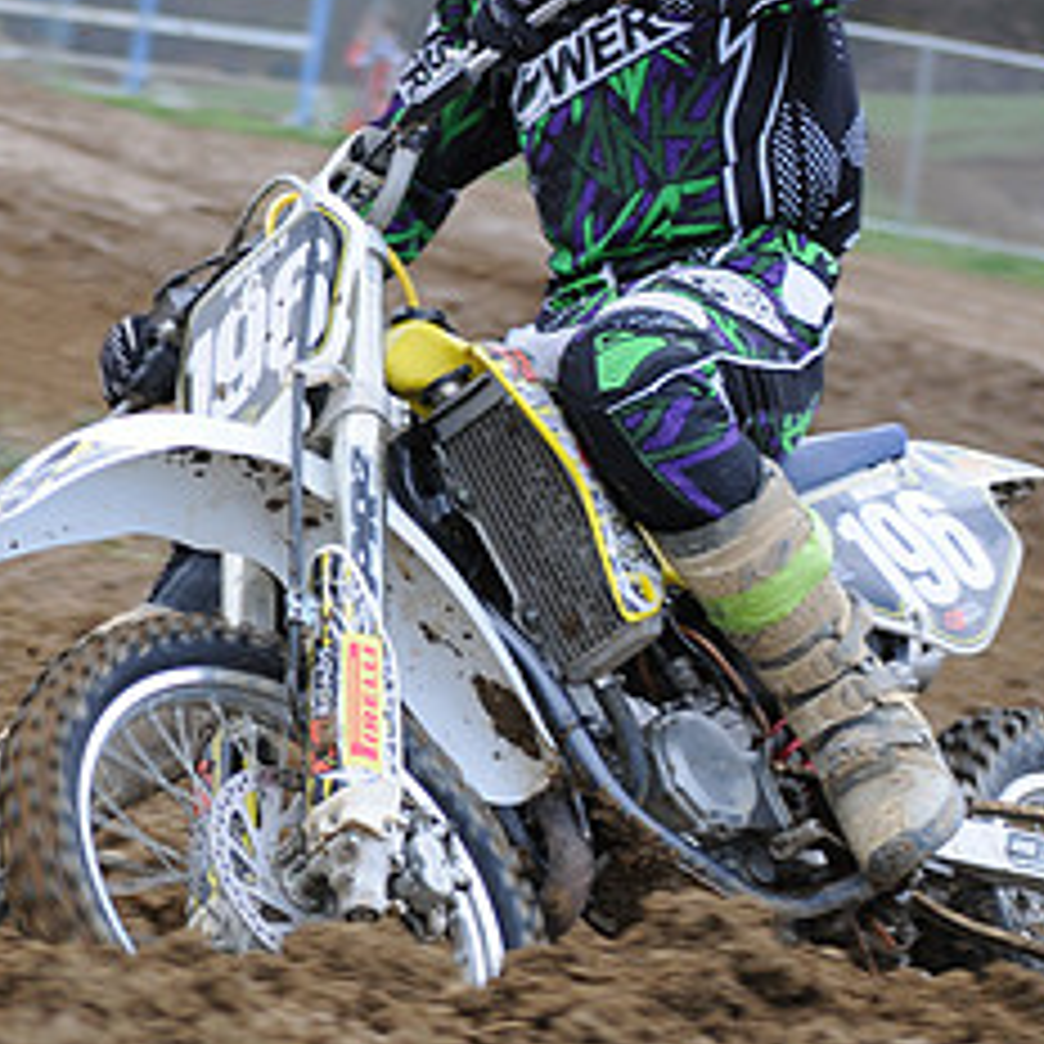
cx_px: 400
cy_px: 254
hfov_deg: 7.6
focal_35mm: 229
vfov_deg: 7.6
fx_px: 7814
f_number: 5
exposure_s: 1/500
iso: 400
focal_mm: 72
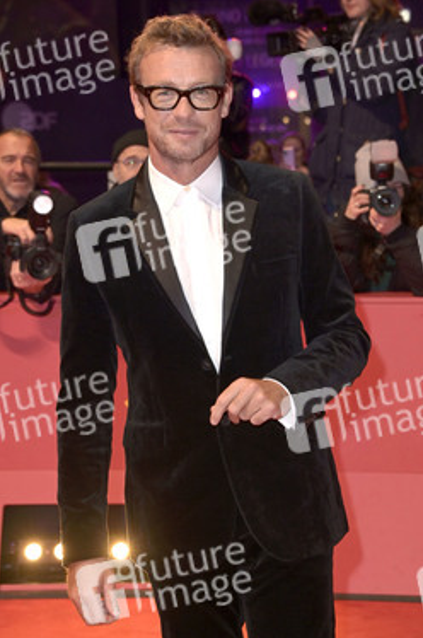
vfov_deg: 22.4
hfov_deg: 15.0
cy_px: 328
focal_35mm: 91
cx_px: 213
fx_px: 1610
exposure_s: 1/250
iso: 1250
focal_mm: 85
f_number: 6.3
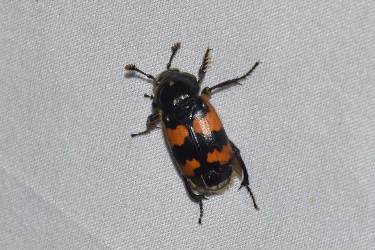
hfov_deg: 9.8
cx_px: 188
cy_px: 125
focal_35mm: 210
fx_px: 2187
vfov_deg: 6.5
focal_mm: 140
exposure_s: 1/160
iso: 100
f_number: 13
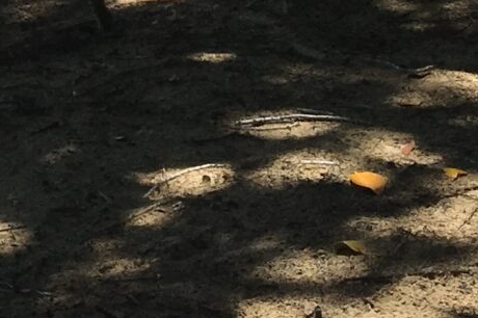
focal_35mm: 168
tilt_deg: -6.7
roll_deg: +0.5
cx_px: -551
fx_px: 2229
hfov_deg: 10.9
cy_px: -317
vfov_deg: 7.8
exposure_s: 1/1425
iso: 25
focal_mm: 4.15
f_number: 2.2
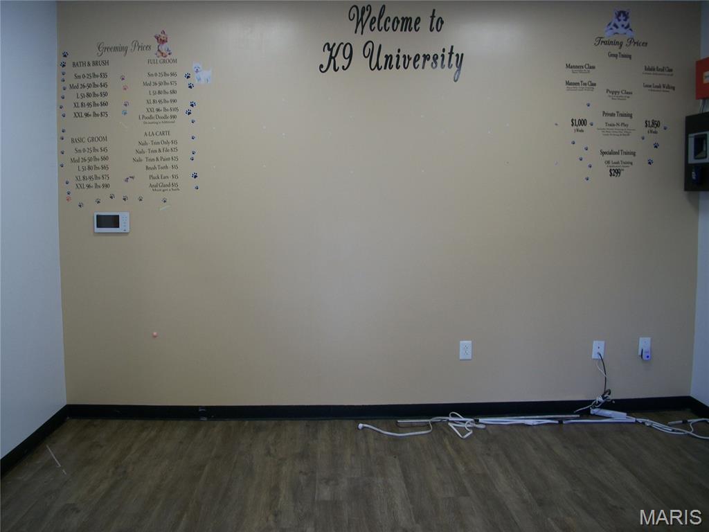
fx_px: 717
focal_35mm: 35
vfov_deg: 40.7
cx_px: 354
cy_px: 266
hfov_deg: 52.6
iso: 80
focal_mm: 6.3
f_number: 3.1
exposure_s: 1/30
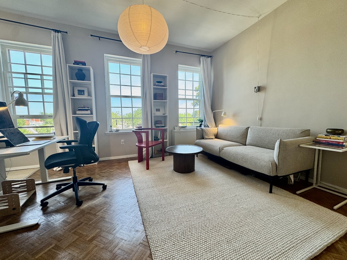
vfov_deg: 85.7
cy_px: 130
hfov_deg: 102.1
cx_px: 174
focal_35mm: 14
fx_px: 140
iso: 80
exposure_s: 1/120
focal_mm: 2.22
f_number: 2.2
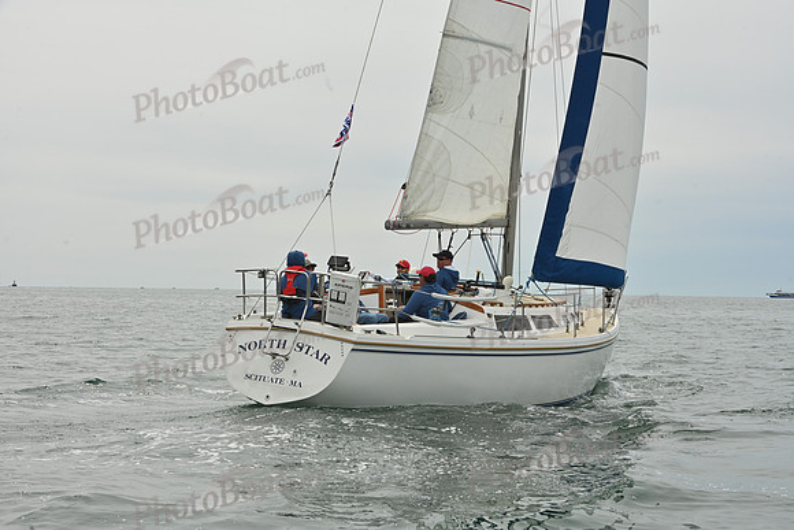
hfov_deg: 28.8
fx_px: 1544
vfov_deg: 19.5
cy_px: 265
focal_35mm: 70
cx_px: 397
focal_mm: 70
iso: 320
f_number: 14
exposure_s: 1/800
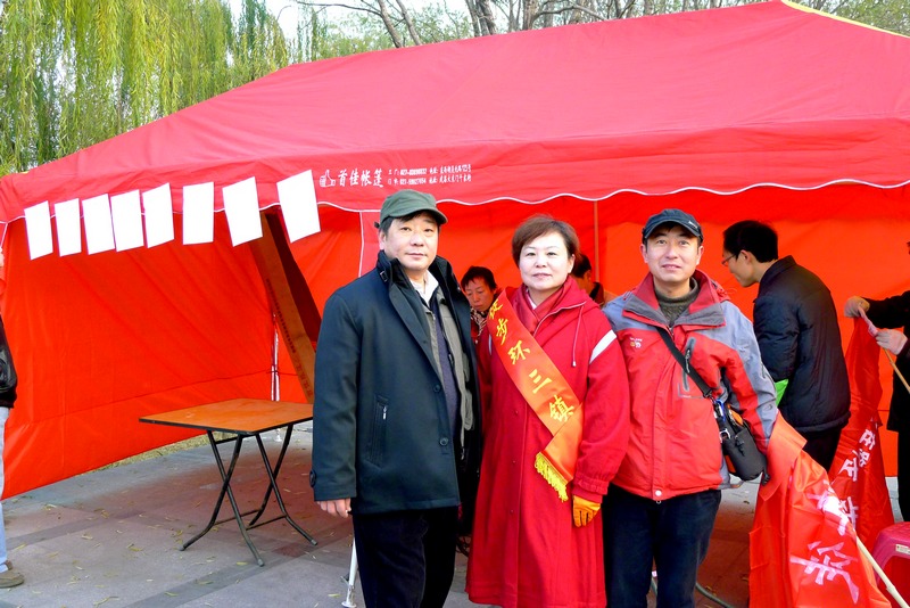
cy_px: 304
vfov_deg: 37.9
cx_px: 455
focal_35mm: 35
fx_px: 885
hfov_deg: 54.4
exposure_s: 1/100
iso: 400
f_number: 2.3
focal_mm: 7.5
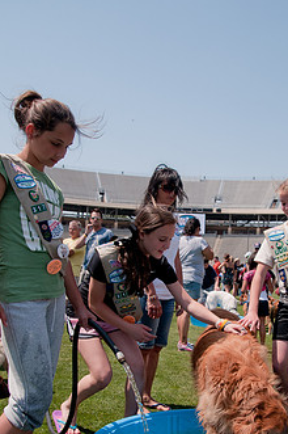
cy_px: 288
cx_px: 194
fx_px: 417
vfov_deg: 53.8
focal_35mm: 35
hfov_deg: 37.6
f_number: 5.6
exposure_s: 1/800
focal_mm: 17
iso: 200
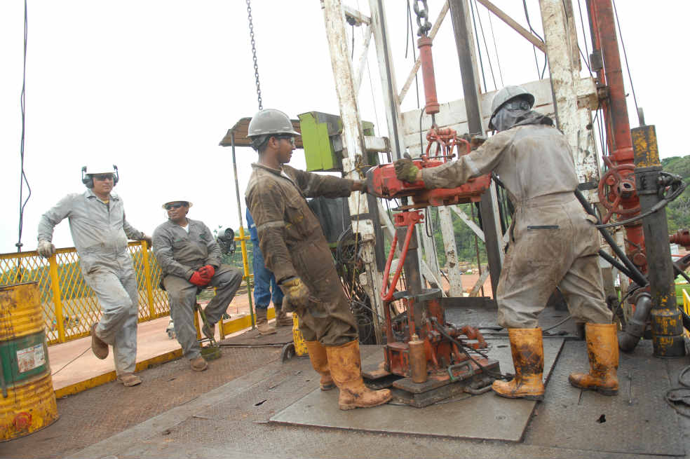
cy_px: 230
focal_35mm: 26
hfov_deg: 70.5
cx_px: 345
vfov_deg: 50.4
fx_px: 488
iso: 100
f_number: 3.2
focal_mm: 17
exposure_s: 1/250
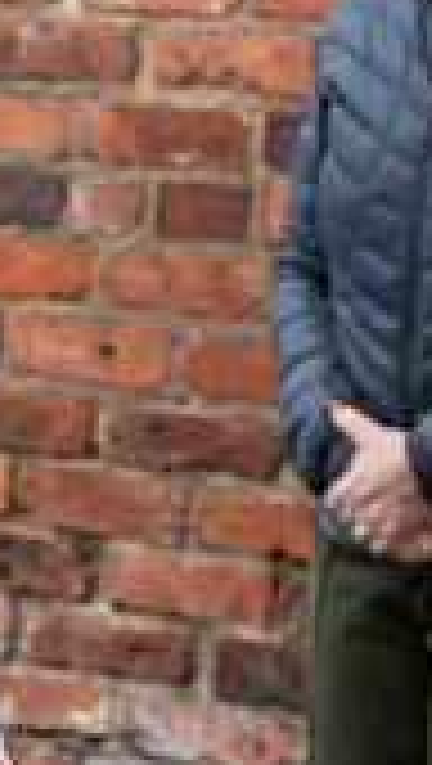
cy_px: 219
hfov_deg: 3.4
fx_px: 7005
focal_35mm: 345
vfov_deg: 6.2
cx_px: -965
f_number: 4
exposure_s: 1/1000
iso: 500
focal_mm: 70
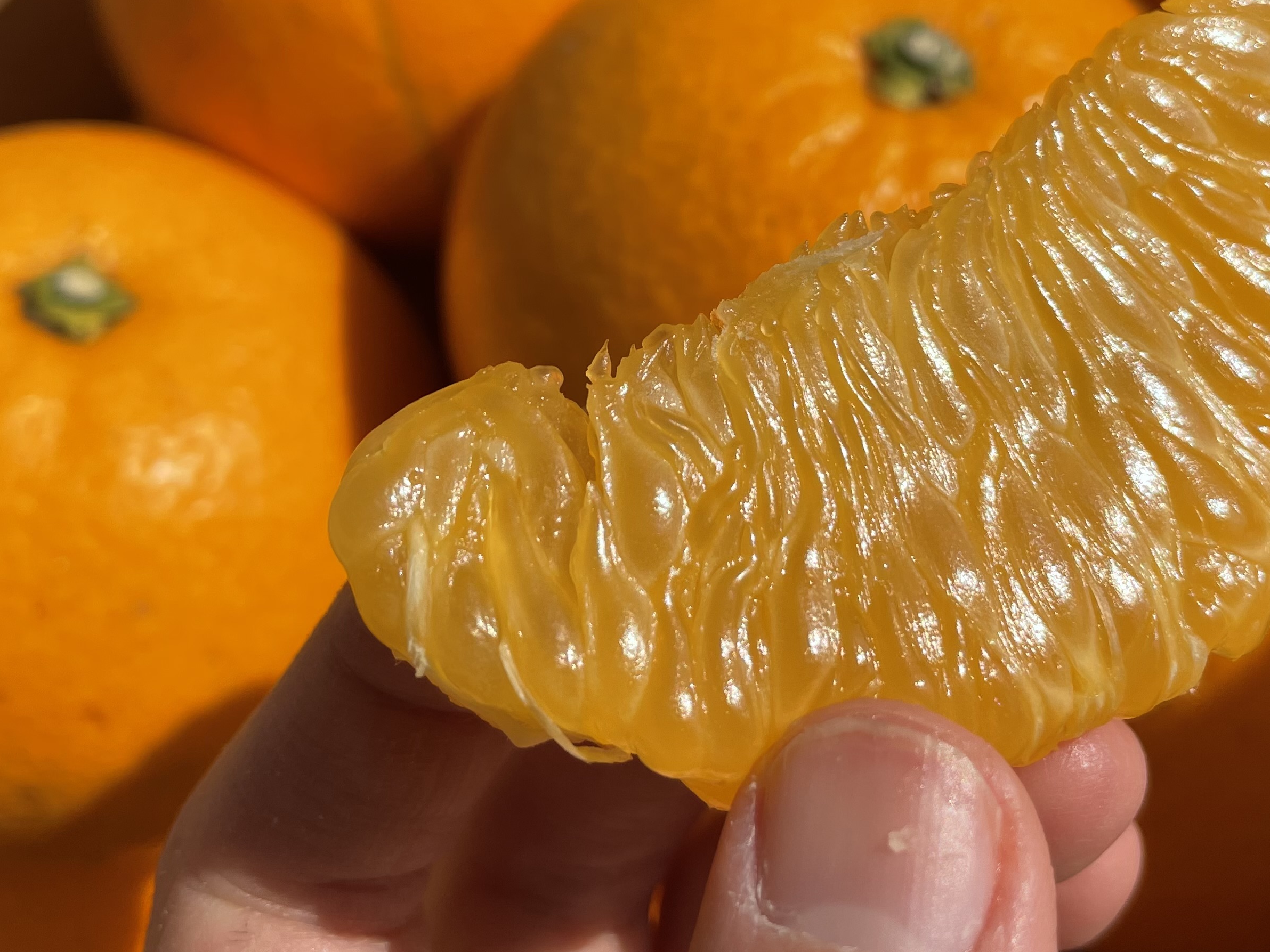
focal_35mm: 44
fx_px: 1614
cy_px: 246
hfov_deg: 42.8
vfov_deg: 32.3
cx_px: 732
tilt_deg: -59.9
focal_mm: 4.2
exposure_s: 1/6494
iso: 32
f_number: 1.6
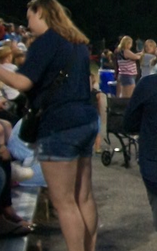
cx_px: 413
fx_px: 902
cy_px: 60
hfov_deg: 8.8
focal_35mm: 132
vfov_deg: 15.7
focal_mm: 5.7
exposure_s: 1/10
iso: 160
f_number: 2.9
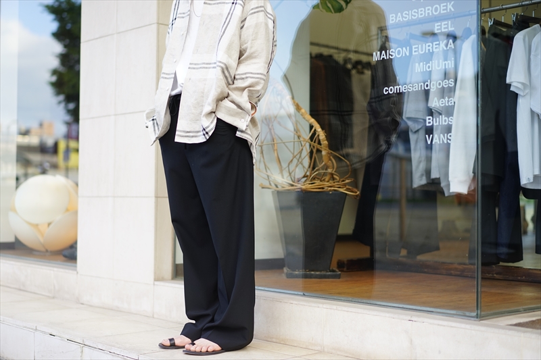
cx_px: 270
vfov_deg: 24.6
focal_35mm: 55
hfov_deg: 36.3
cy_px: 180
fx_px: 826
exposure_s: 1/320
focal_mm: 55
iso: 100
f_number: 2
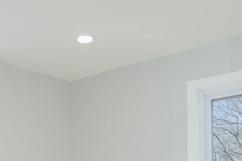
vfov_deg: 20.5
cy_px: 213
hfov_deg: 32.7
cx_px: 57
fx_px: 403
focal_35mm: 60
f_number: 8
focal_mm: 14
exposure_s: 1/40
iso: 200
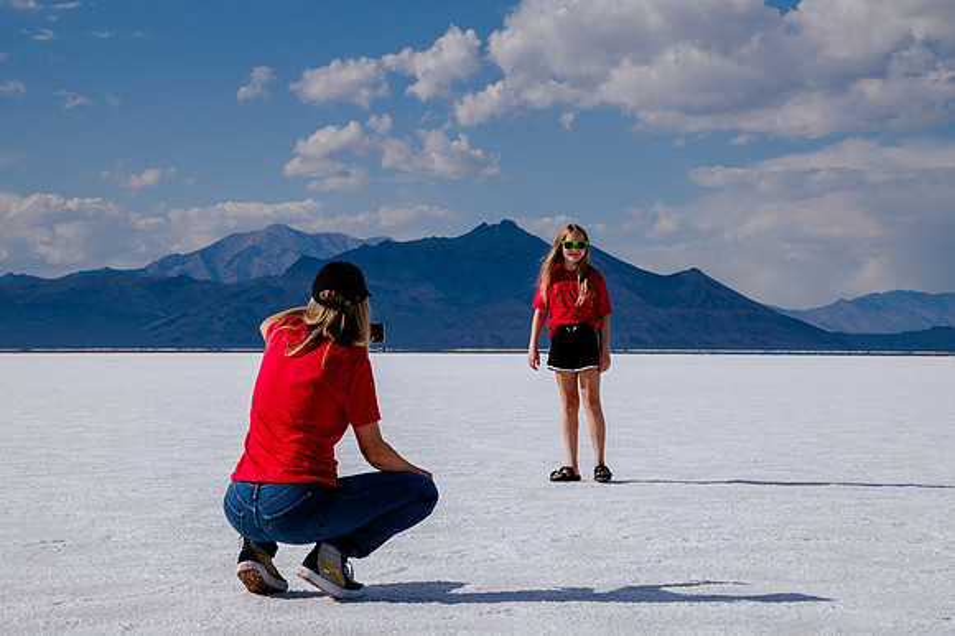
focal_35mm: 87
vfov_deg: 15.7
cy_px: 241
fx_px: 2309
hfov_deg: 23.4
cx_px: 442
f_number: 10
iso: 250
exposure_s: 1/1250
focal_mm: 66
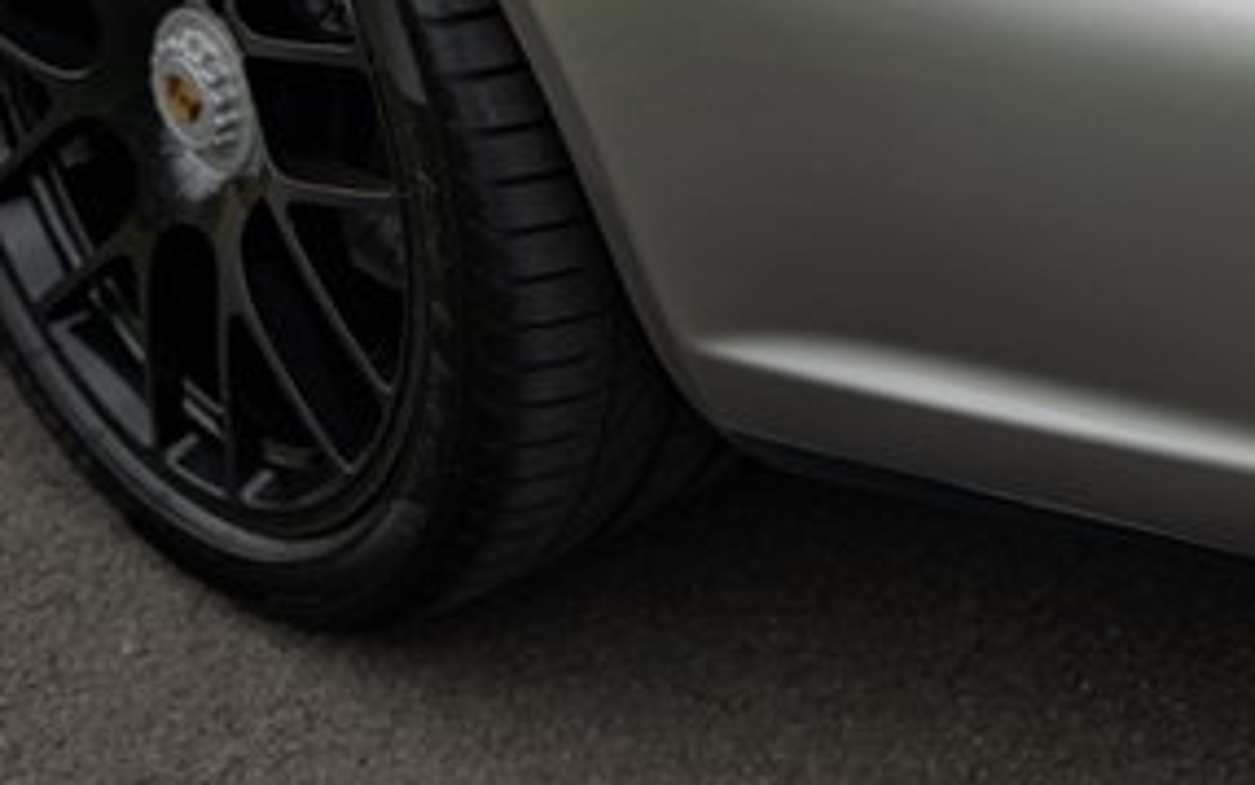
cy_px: -153
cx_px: 1126
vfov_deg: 11.2
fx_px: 3935
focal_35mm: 115
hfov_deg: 17.8
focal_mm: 42
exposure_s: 1/200
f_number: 2.8
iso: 100
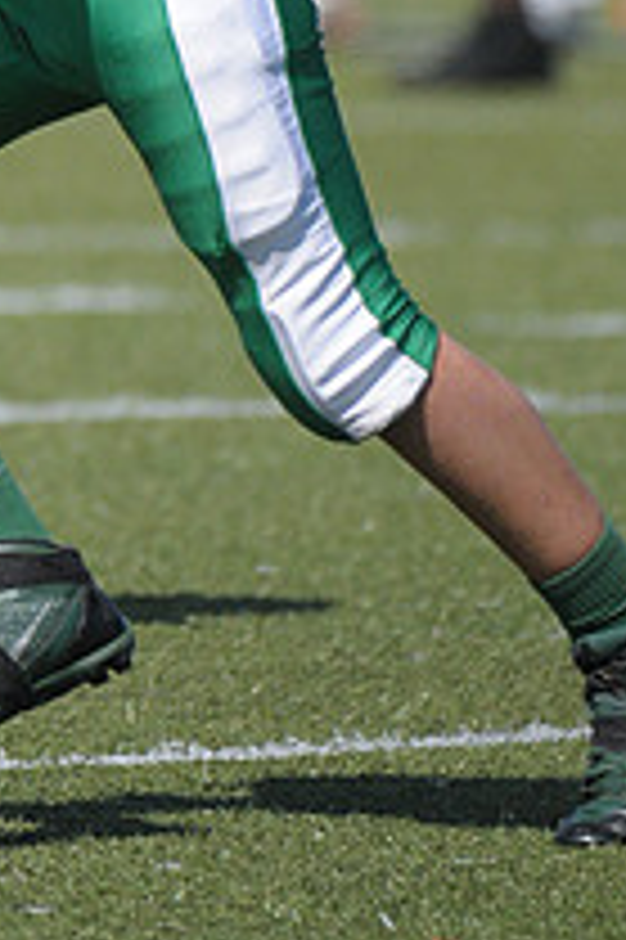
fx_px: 30435
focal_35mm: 1165
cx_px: -142
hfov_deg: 1.2
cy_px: -288
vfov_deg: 1.8
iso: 640
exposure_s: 1/6400
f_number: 4
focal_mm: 280
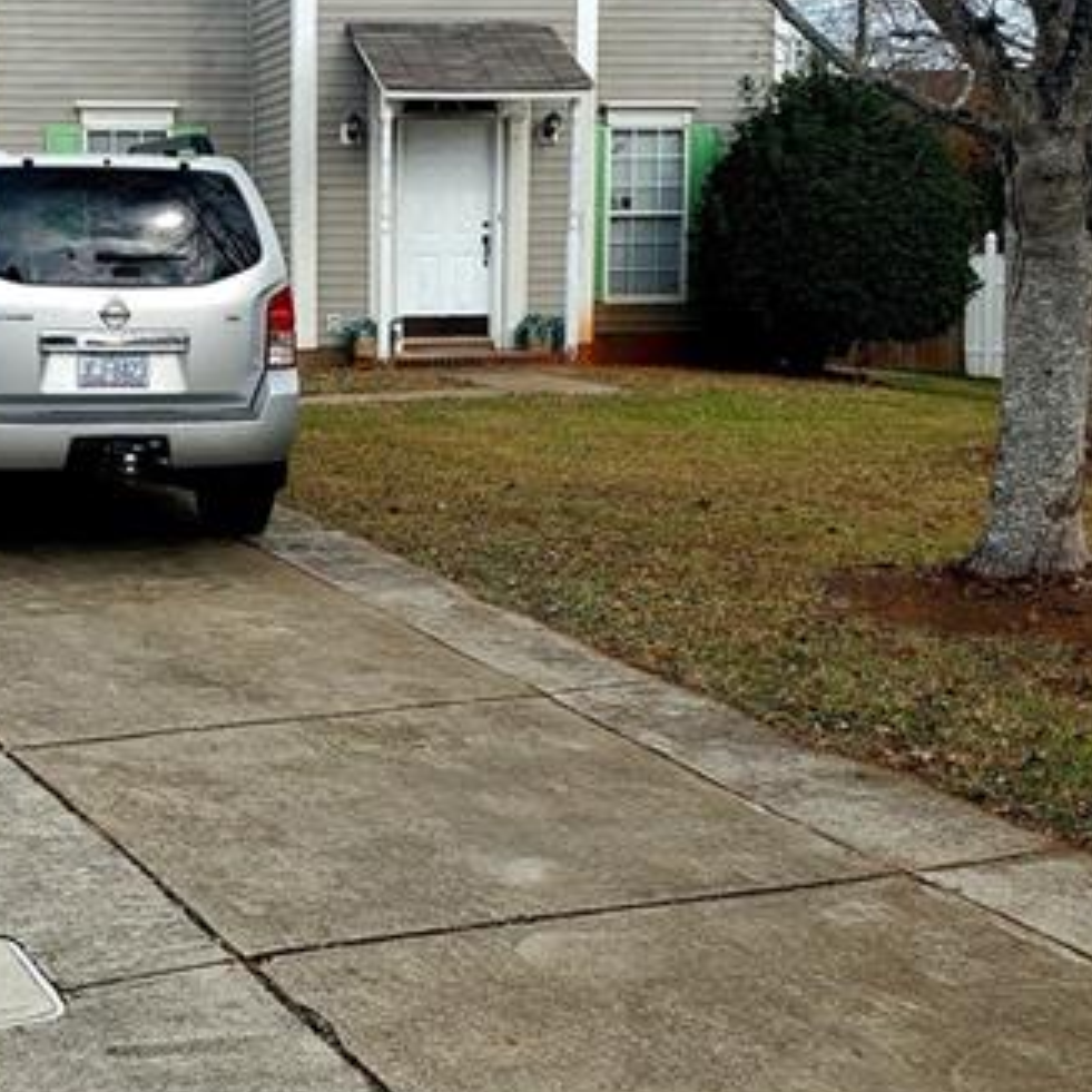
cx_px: 167
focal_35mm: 54
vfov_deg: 31.5
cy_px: 391
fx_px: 1927
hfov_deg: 30.6
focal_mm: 4.3
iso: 50
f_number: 2.4
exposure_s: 1/833
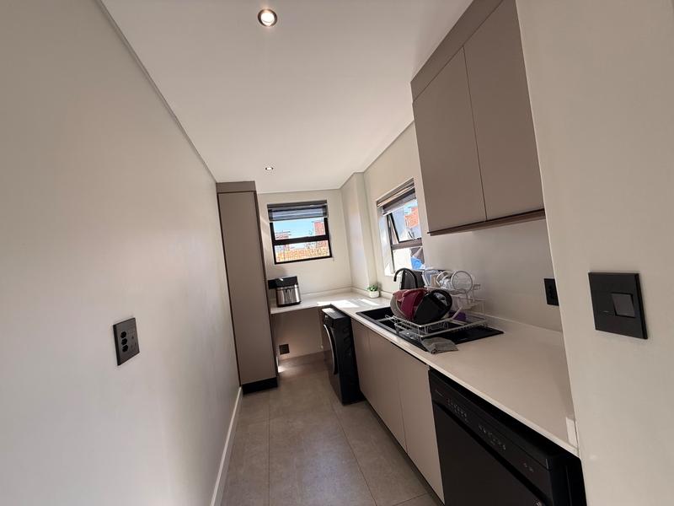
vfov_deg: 85.7
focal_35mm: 14
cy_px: 253
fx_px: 273
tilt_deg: +1.5
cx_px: 337
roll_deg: +7.7
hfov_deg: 102.1
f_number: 2.2
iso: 64
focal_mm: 2.22
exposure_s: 1/133
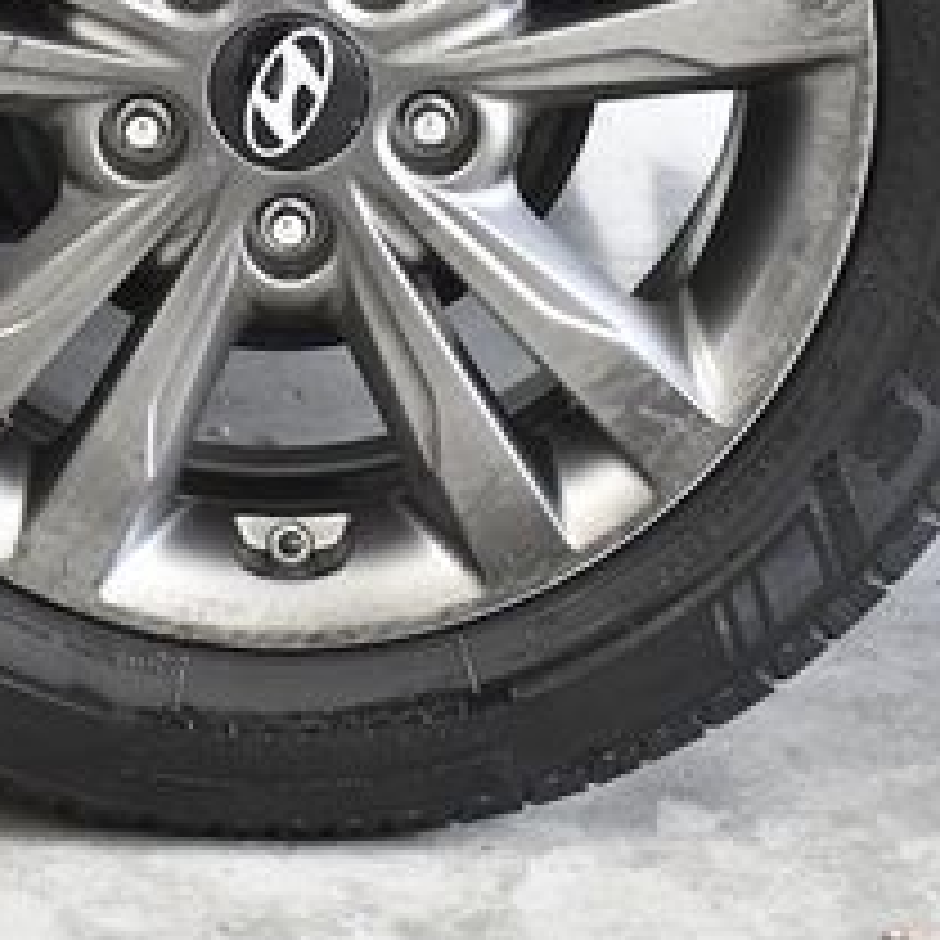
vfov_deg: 13.0
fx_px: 4086
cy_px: -2
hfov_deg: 13.1
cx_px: 301
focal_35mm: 133
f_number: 4.2
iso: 2500
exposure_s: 1/640
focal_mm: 34
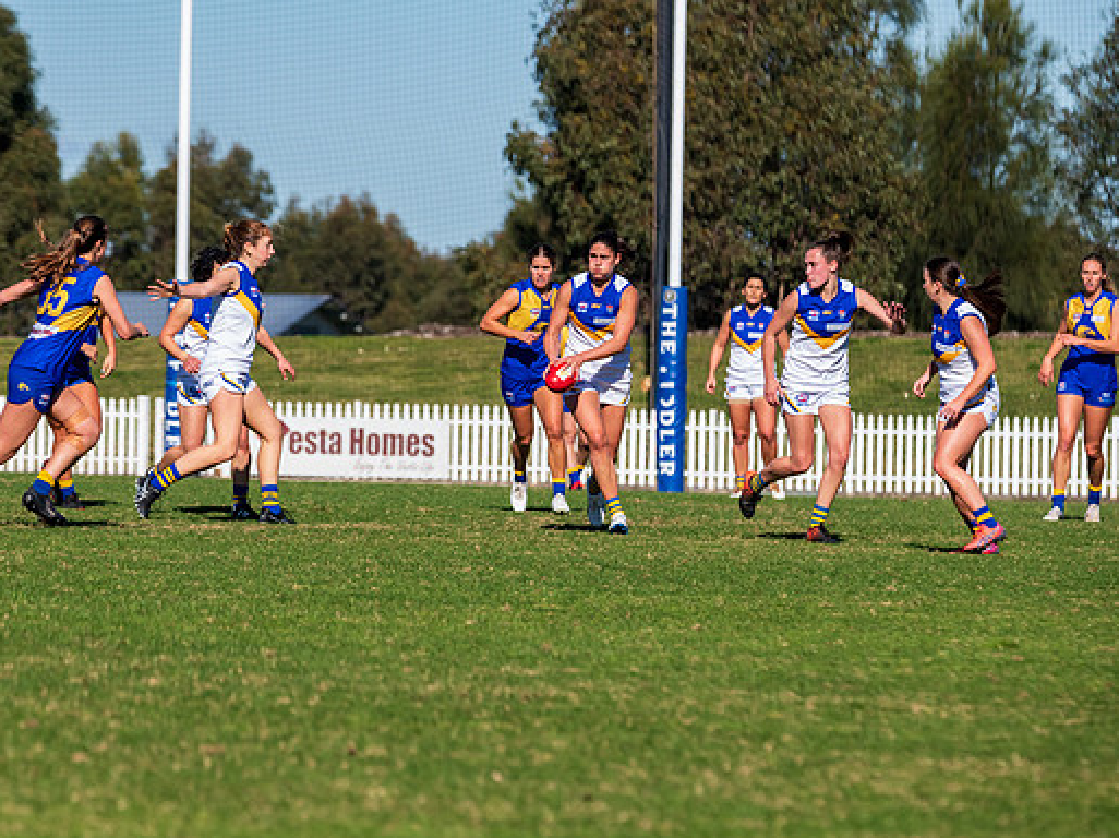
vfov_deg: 4.2
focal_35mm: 350
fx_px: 11306
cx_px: 491
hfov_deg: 5.7
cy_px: 420
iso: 800
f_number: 11
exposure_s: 1/1600
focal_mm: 320
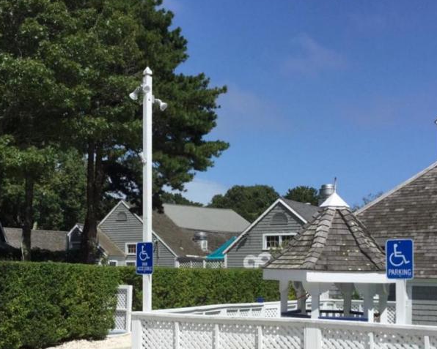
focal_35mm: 52
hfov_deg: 35.9
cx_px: 183
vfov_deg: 28.8
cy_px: 248
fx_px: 673
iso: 25
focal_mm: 3.3
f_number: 2.4
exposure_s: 1/2092
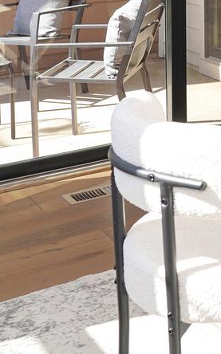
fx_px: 772
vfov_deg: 23.8
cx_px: 542
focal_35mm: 80
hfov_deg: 12.5
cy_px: -60
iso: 125
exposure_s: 1/60
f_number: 4
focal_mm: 17
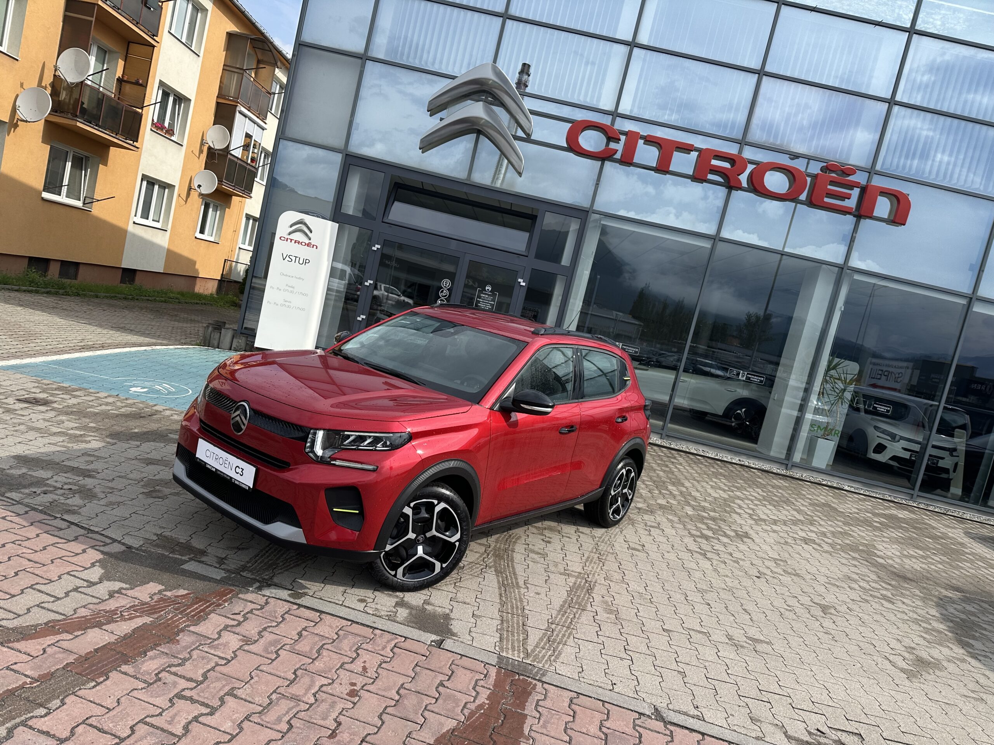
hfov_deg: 71.6
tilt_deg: -5.1
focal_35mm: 24
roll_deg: -12.8
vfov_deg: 56.8
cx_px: 497
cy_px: 372
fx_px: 689
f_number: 1.78
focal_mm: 6.86
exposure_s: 1/2882
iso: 80
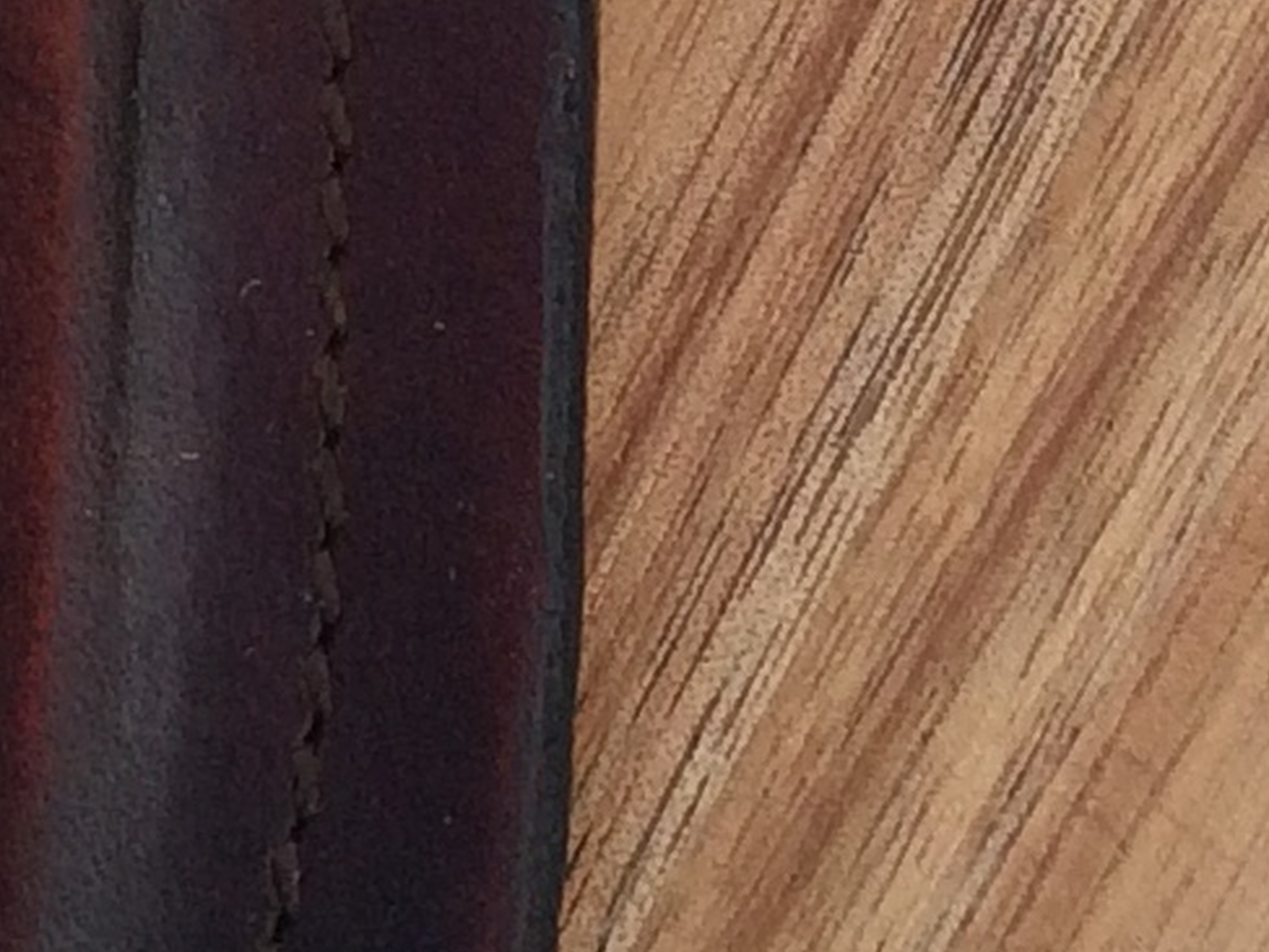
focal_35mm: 194
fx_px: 7112
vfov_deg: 7.2
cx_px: 1196
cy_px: -1384
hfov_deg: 10.1
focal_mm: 4.15
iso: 32
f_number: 2.2
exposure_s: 1/838
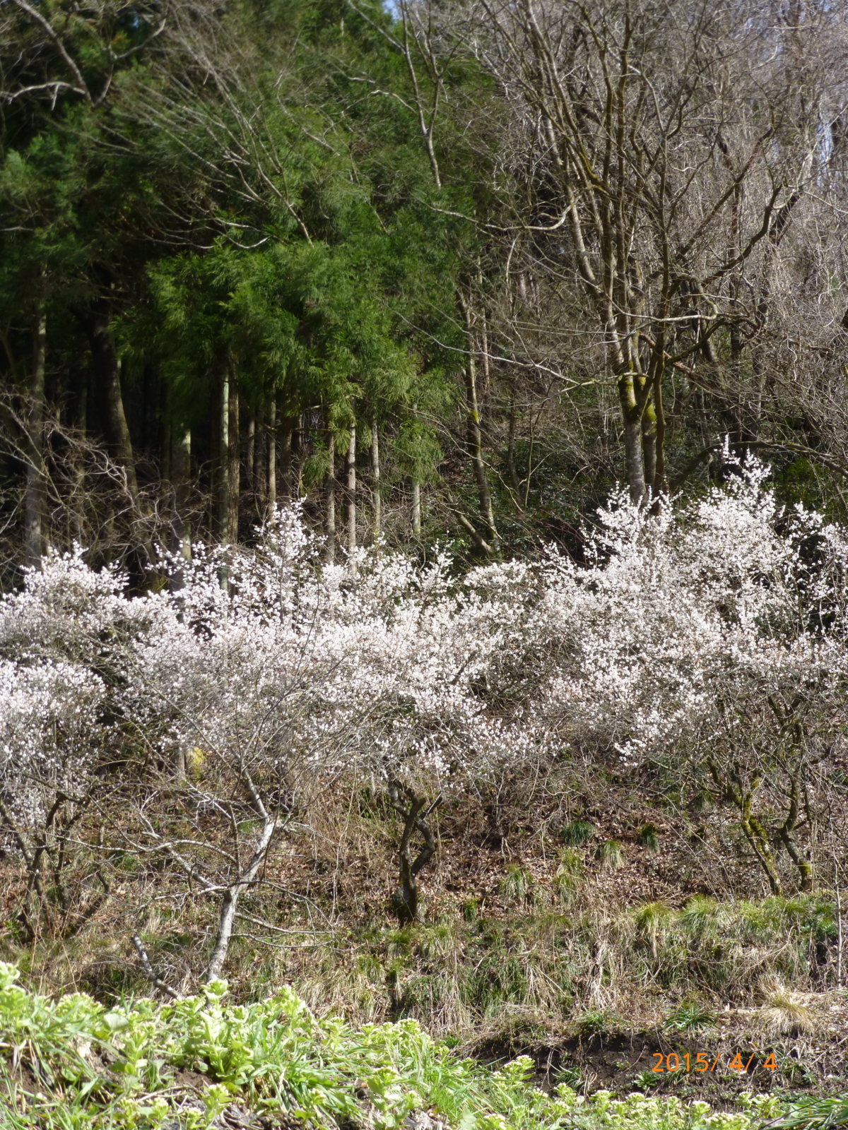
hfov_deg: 23.7
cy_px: 565
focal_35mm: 62
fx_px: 2025
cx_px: 424
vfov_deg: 31.2
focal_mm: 11
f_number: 4.8
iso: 100
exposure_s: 1/250
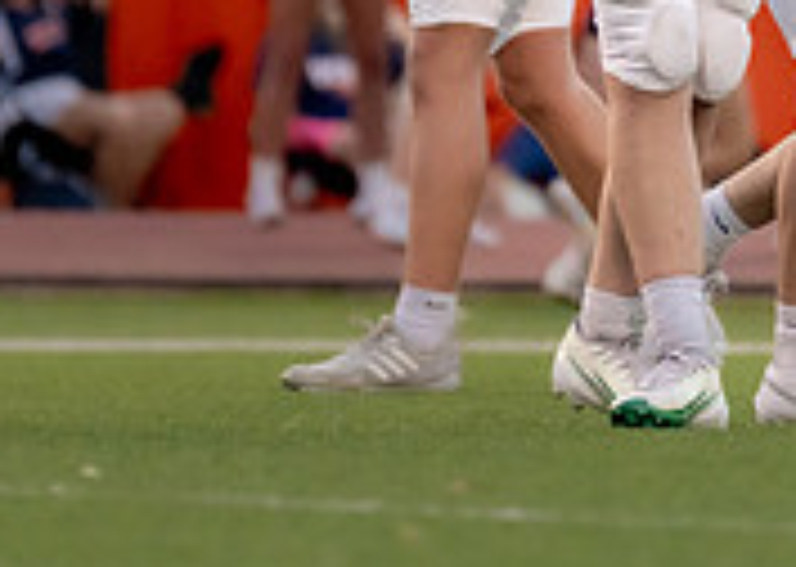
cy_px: -245
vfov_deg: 1.2
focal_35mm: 1177
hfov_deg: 1.7
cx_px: 796
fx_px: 26578
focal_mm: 200
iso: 1250
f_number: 2.8
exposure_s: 1/1000
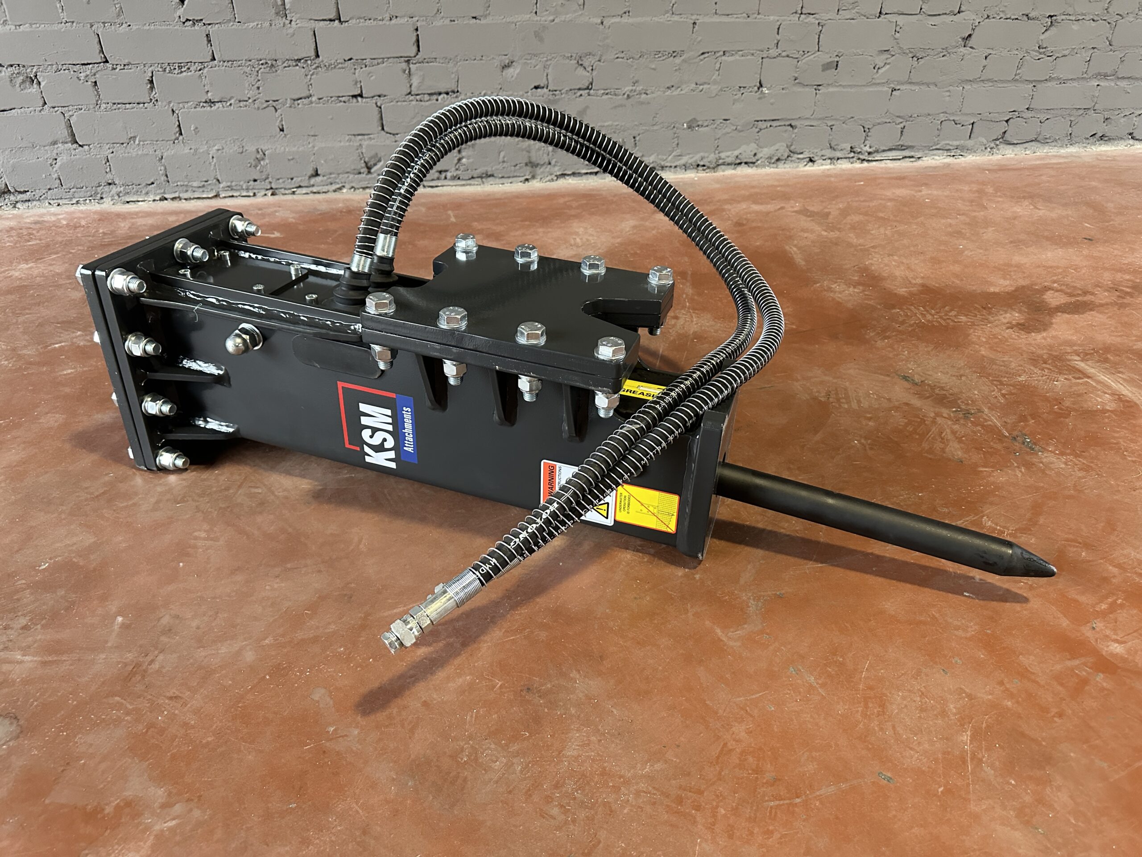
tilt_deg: -31.5
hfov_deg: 71.6
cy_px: 428
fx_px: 792
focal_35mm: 24
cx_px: 571
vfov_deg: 56.8
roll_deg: +0.0
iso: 640
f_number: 1.78
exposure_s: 1/50
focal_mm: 6.86
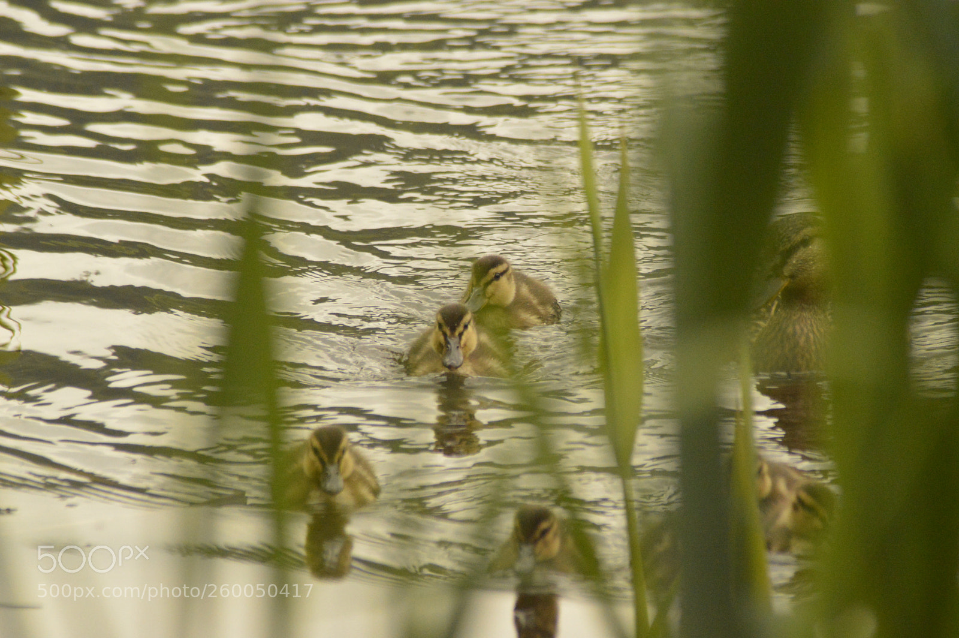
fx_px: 11977
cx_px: 480
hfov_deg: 4.6
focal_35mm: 450
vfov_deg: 3.0
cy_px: 319
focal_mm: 300
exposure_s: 1/640
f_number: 11
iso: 3200
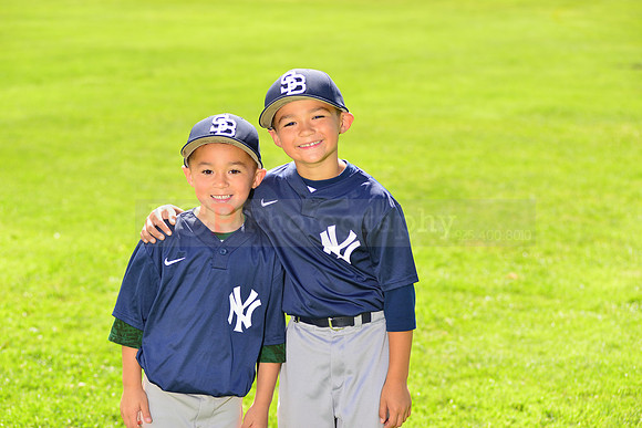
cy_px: 214
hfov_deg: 21.5
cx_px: 321
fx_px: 1694
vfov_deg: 14.4
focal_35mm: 95
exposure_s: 1/250
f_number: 5
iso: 100
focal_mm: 95
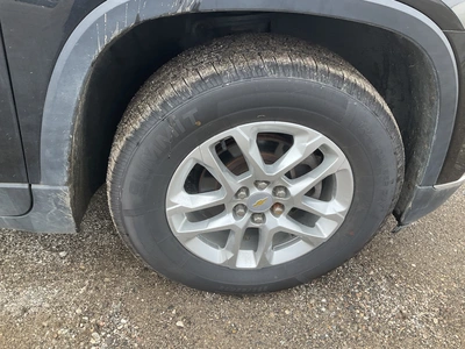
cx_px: 232
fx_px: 390
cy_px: 174
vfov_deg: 48.2
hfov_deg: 61.7
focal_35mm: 29
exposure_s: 1/247
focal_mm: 3
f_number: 1.8
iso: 25
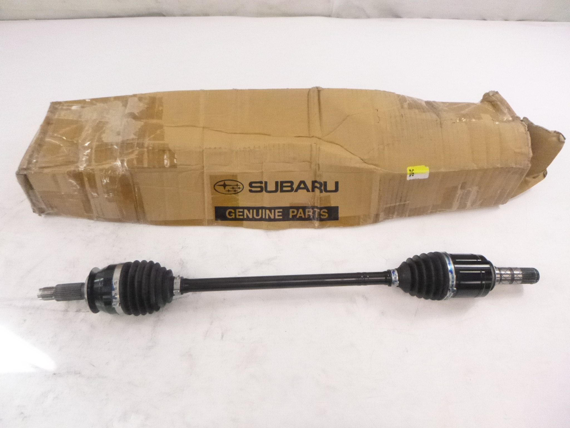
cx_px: 285
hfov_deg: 69.4
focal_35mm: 25
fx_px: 412
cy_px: 214
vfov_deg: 54.9
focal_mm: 4.5
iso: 1600
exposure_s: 1/250
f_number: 3.9
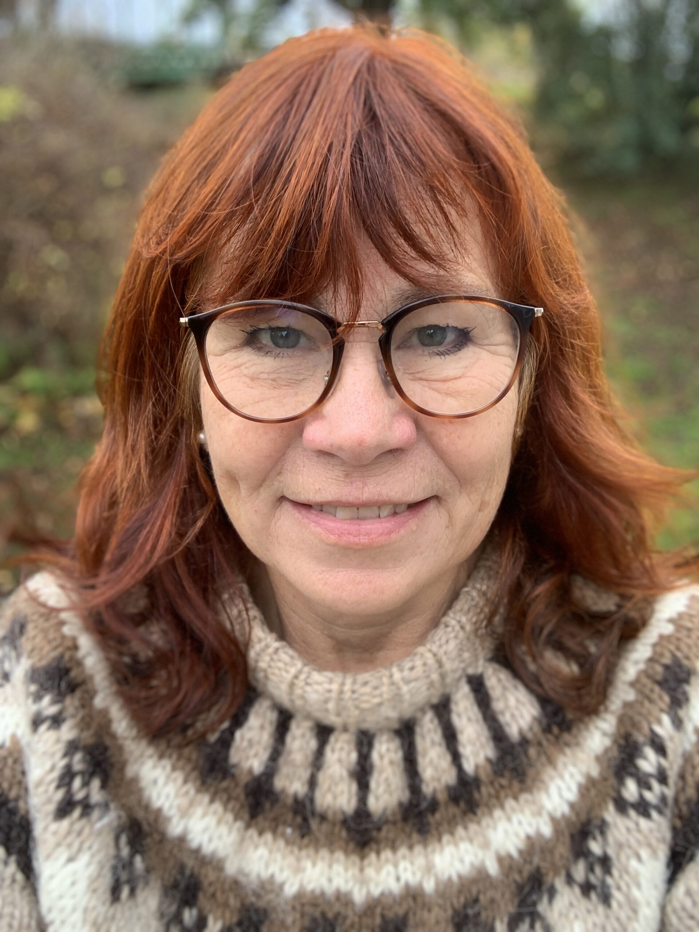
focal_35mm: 32
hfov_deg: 44.2
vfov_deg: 56.8
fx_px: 862
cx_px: 350
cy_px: 466
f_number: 2.2
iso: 64
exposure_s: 1/116
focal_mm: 2.87
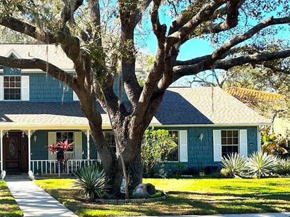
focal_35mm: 53
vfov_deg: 27.5
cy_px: 130
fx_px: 444
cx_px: 17
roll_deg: +0.3
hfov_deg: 33.8
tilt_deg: +1.0
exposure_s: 1/1029
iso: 80
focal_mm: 6.86
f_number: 1.78
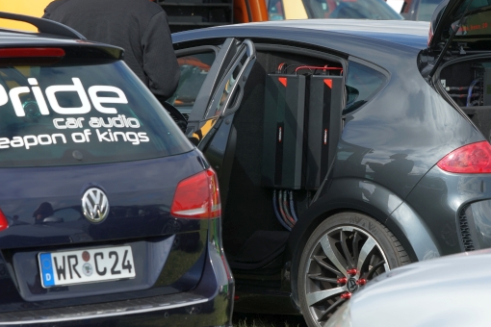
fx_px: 2782
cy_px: 154
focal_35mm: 204
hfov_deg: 10.1
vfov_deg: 6.7
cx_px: 310
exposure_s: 1/400
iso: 250
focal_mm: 130
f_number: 7.1
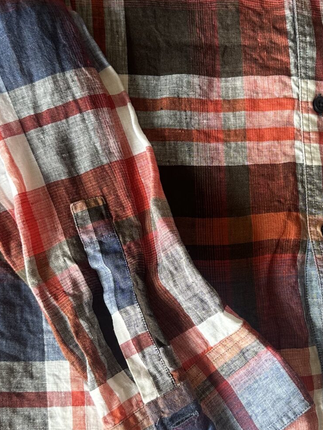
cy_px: 222
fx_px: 622
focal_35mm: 50
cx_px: 234
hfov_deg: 28.8
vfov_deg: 38.2
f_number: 1.78
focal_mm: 6.86
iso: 160
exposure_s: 1/120
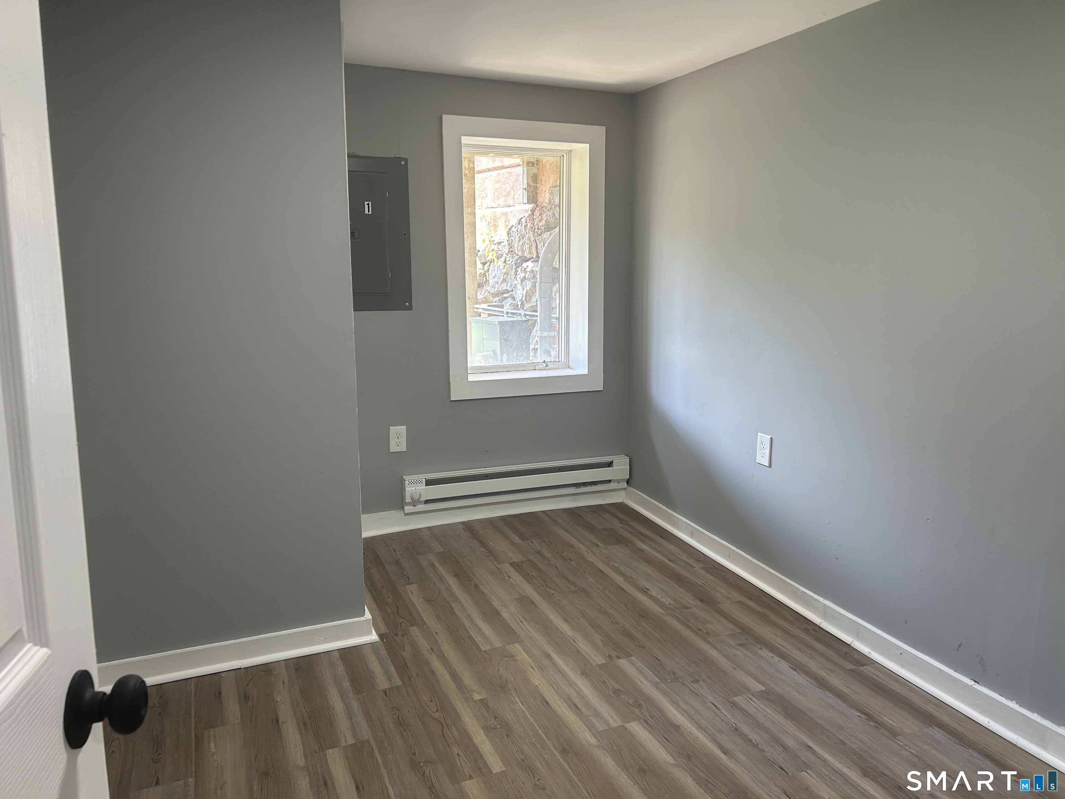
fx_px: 800
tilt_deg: -8.7
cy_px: 400
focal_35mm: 26
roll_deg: +0.6
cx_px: 532
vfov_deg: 53.1
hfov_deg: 67.3
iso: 125
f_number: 1.5
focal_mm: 5.7
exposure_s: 1/120
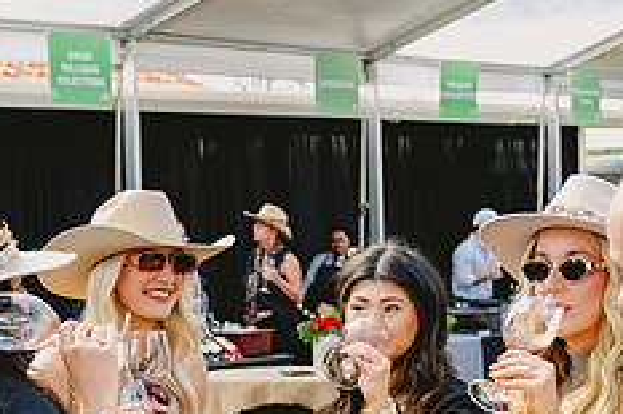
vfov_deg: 11.6
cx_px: 273
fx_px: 2023
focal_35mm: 117
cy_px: 343
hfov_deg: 17.5
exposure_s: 1/400
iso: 640
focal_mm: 47
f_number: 4.5
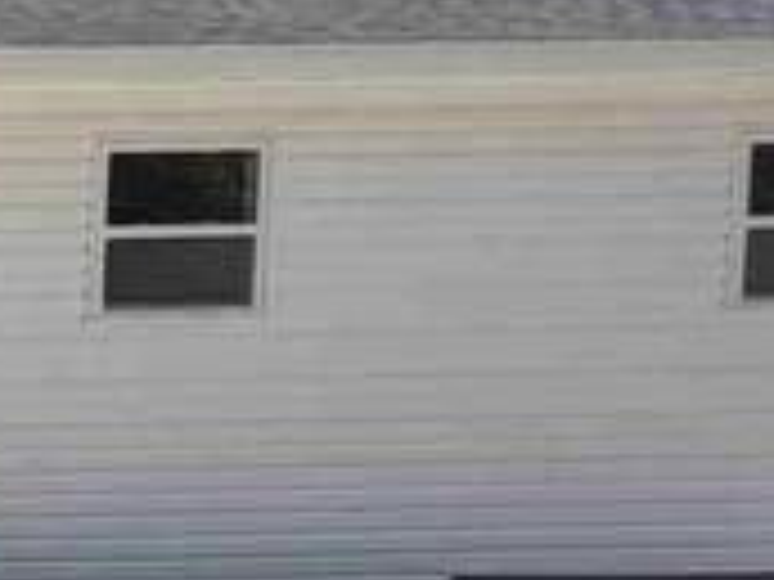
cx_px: -1436
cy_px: 558
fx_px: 2325
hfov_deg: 11.8
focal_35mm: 104
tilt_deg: -4.9
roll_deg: +1.0
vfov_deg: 14.0
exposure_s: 1/942
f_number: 2.2
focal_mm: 2.22
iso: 20
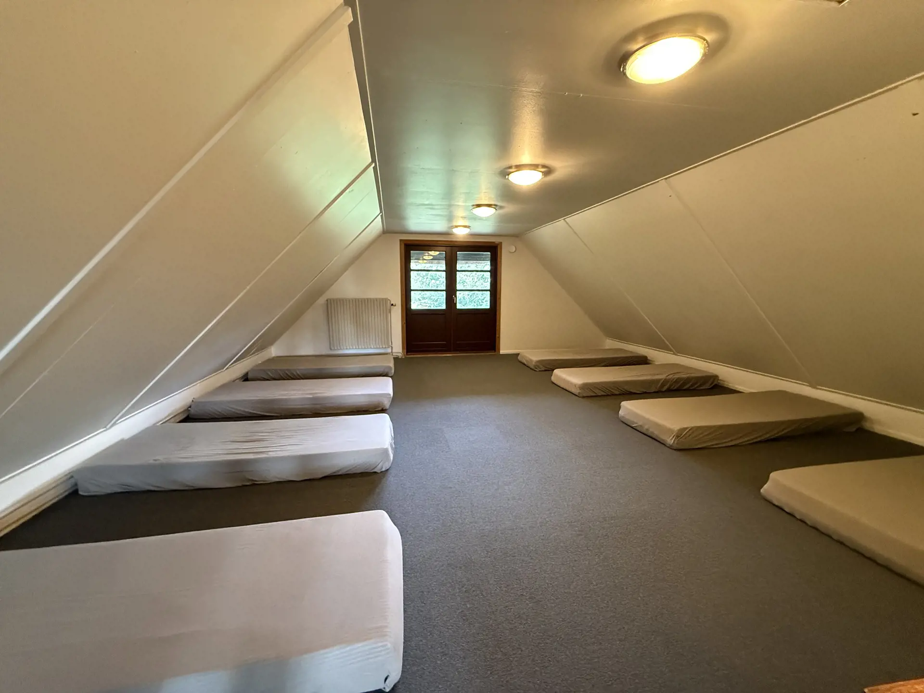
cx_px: 462
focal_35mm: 14
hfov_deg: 102.1
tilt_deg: -9.6
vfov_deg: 85.7
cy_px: 346
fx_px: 374
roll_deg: +0.4
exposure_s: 1/50
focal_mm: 2.22
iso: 800
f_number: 2.2
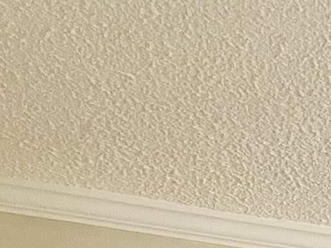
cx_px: 746
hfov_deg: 11.5
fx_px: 1415
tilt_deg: +1.3
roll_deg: +0.4
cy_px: 711
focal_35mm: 148
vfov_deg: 8.6
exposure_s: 1/60
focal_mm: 5.1
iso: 80
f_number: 1.6
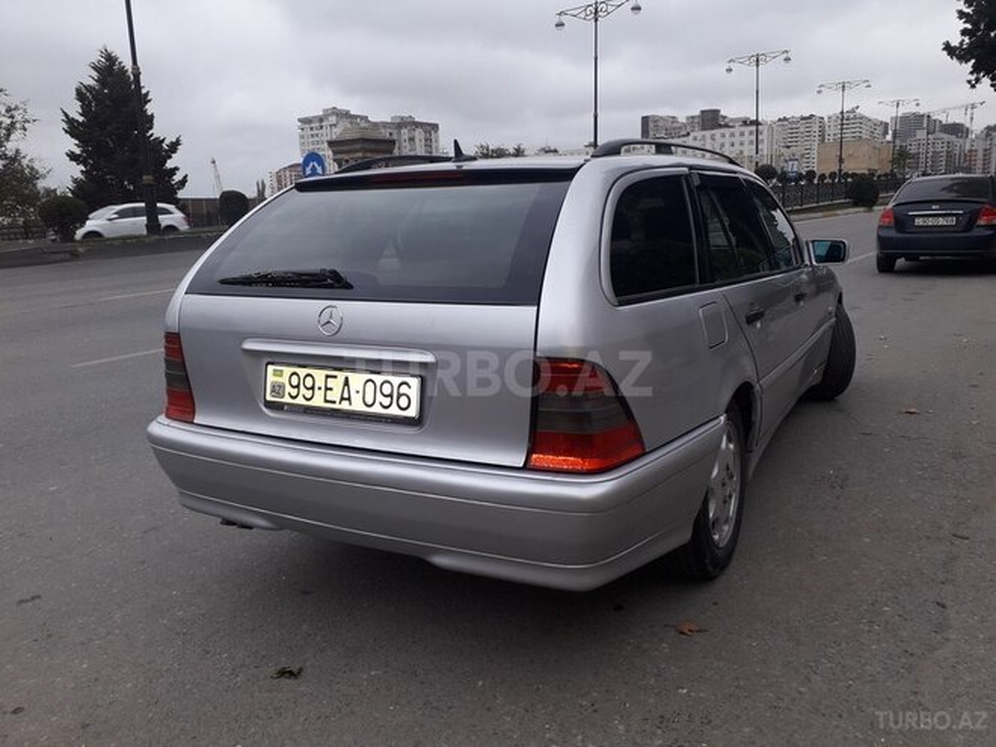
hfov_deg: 65.3
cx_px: 498
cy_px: 374
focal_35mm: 27
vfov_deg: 51.4
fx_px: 777
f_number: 1.9
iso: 40
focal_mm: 3.6
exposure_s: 1/100
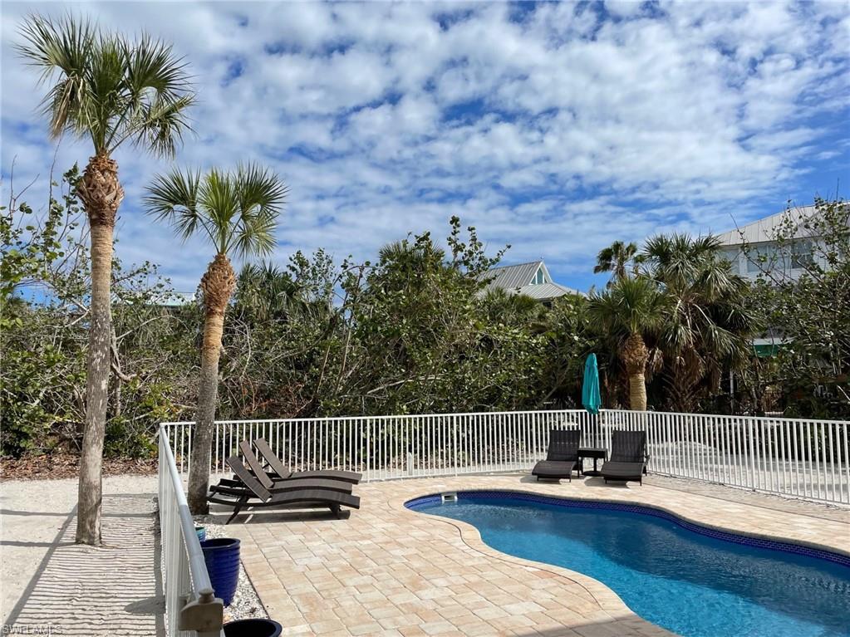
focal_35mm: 26
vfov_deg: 53.1
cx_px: 425
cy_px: 318
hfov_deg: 67.3
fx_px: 638
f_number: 1.6
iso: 32
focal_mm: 4.2
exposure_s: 1/6135
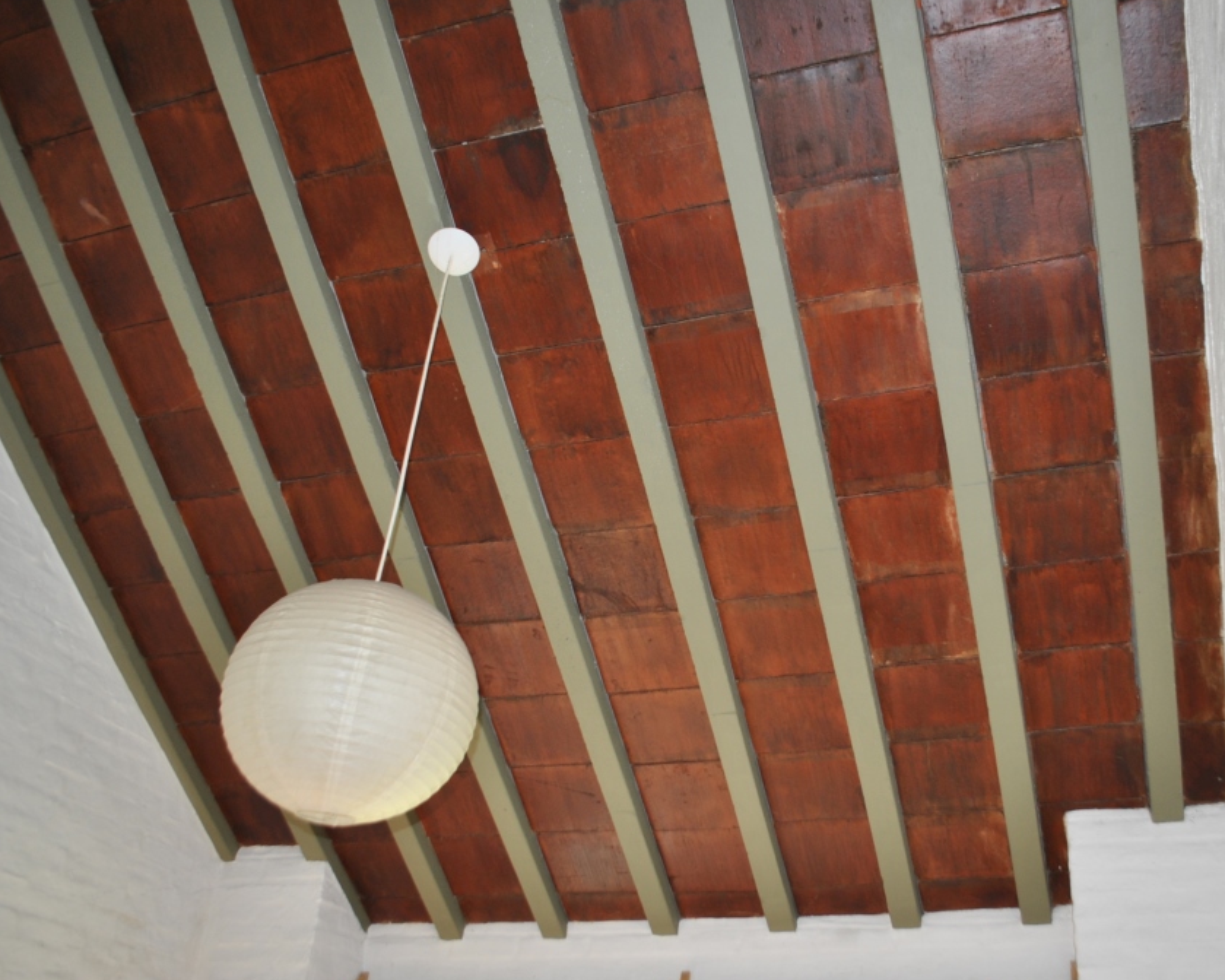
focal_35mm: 31
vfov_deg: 47.1
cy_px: 497
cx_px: 723
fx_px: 1124
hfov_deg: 56.8
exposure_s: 1/60
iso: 200
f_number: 3.5
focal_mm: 18
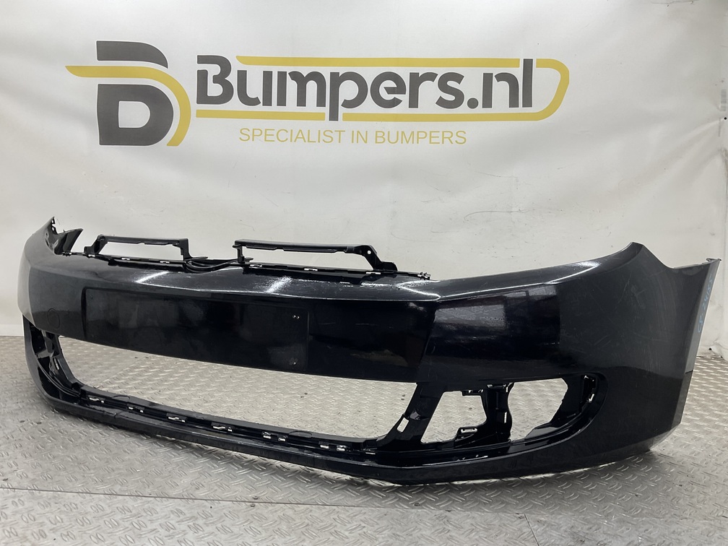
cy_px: 273
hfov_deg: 61.7
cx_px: 364
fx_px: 610
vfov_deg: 48.2
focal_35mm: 29
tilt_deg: -5.6
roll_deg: -2.0
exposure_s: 1/120
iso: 25
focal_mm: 3
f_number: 1.8
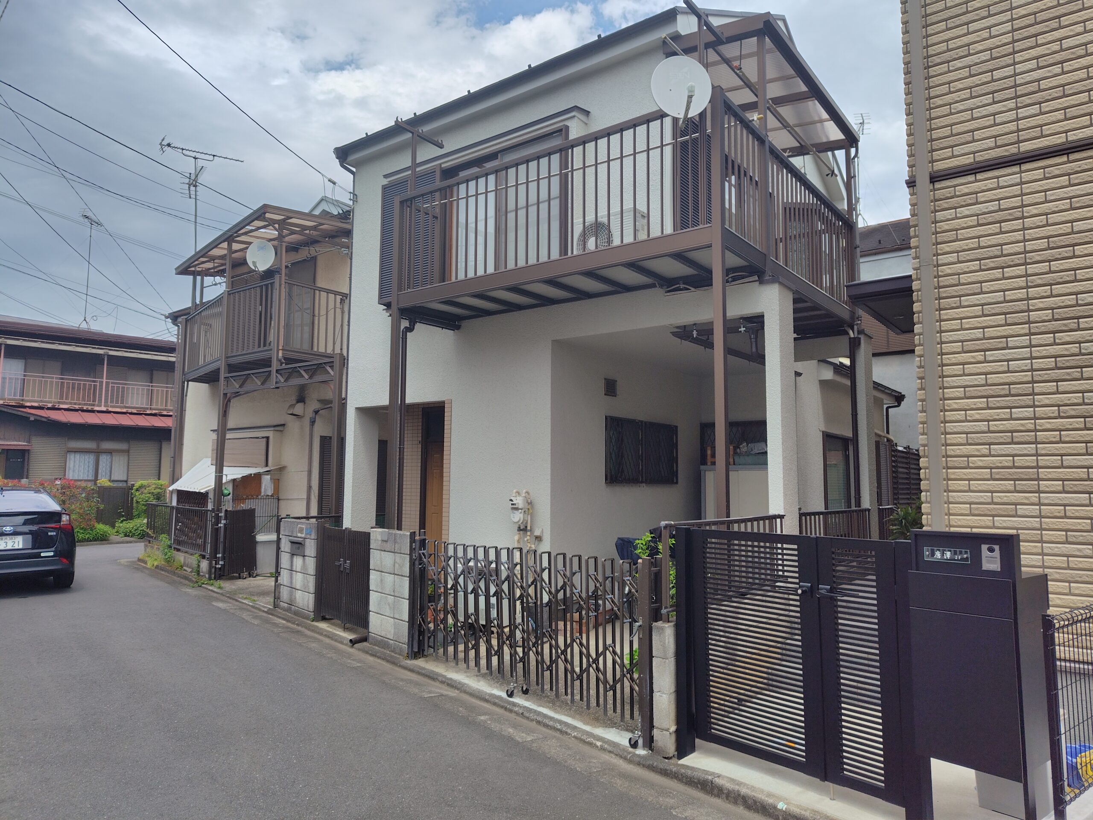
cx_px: 546
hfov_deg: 73.9
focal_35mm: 23
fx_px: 726
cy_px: 410
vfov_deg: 58.9
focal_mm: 5.6
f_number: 1.9
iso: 50
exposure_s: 1/1471
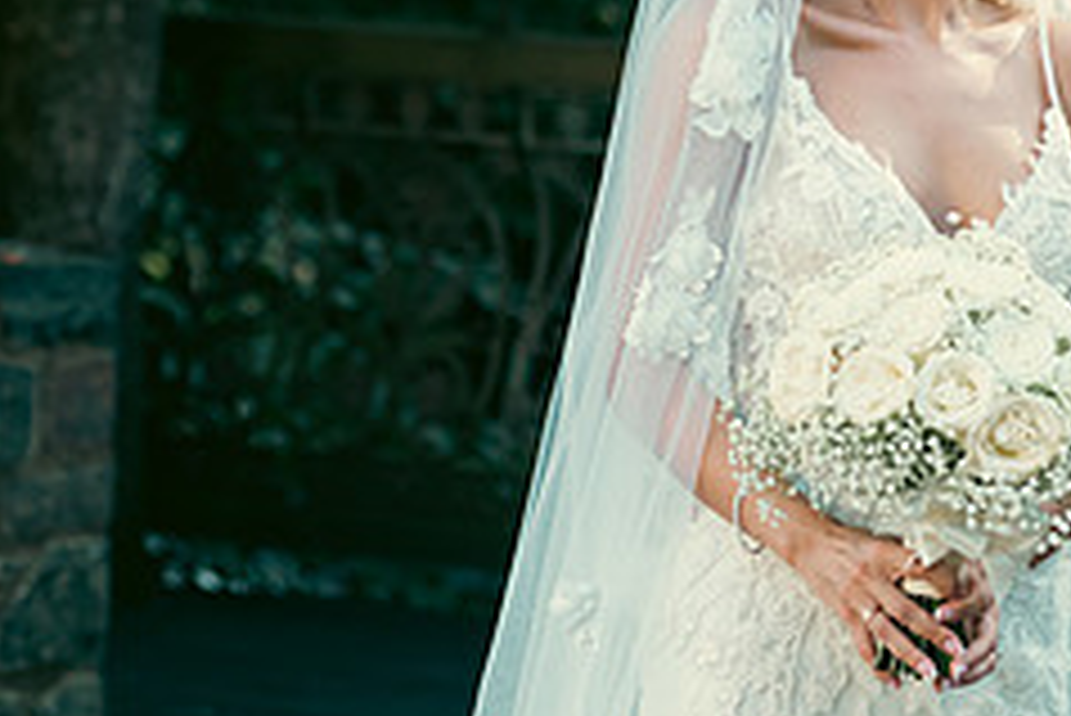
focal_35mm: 292
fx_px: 8692
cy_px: 137
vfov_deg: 4.7
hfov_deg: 7.0
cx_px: 760
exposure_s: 1/200
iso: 200
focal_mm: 120
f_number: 3.5
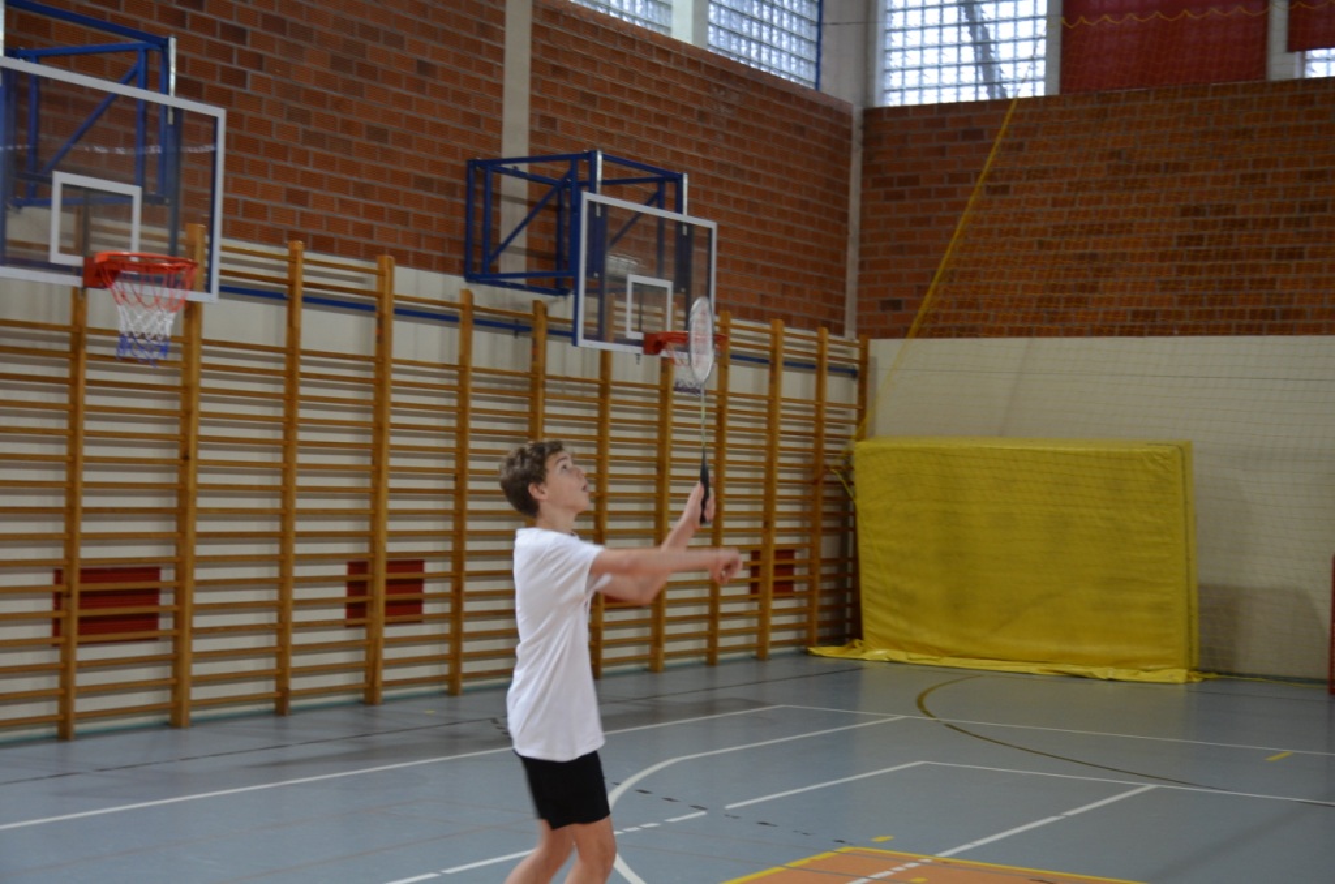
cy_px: 442
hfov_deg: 35.1
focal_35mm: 57
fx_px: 2109
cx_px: 668
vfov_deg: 23.7
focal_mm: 38
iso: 800
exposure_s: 1/40
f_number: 4.5
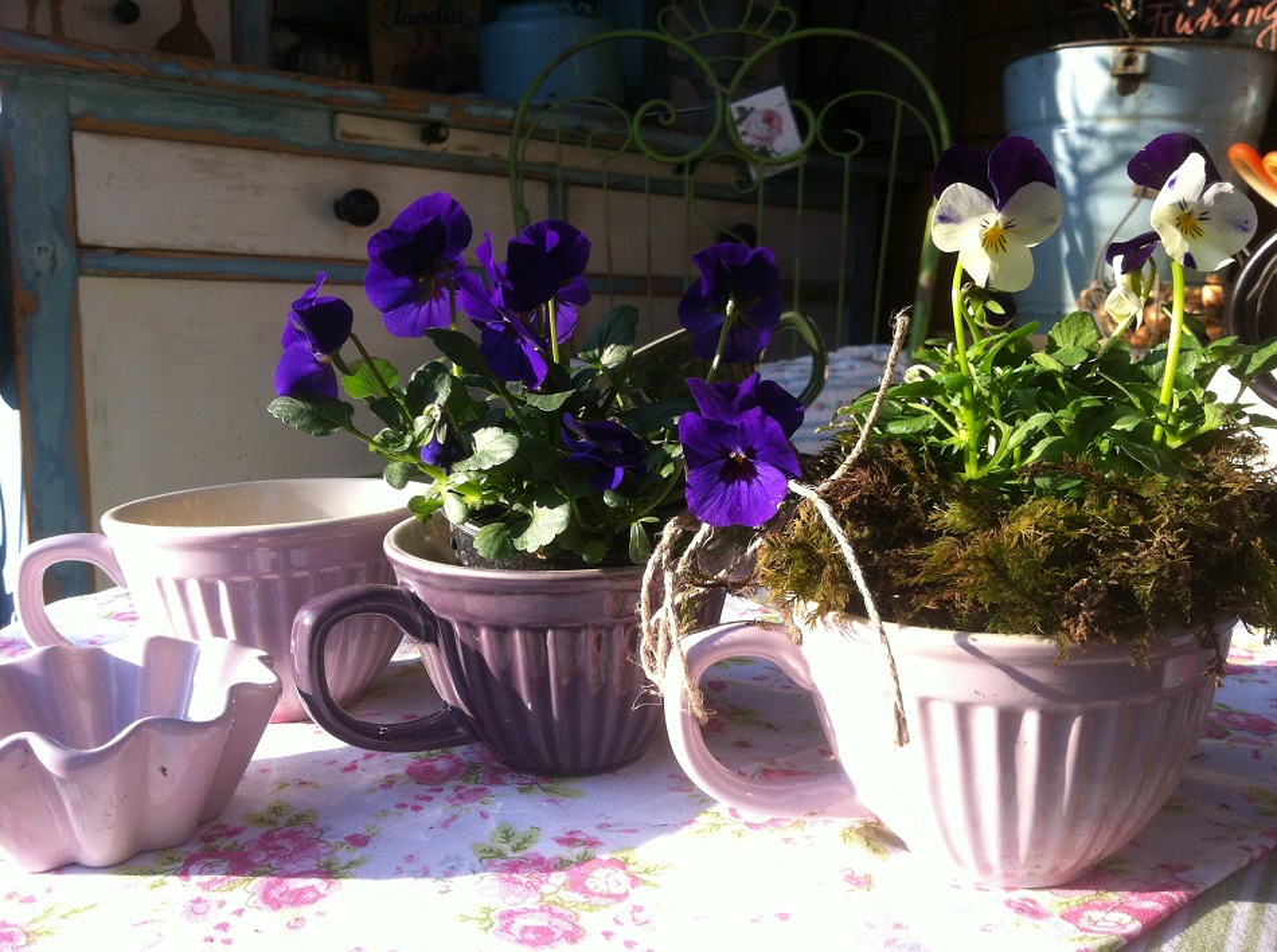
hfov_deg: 52.7
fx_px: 1289
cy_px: 476
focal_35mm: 35
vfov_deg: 40.6
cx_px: 638
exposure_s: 1/314
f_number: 2.8
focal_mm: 3.85
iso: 80
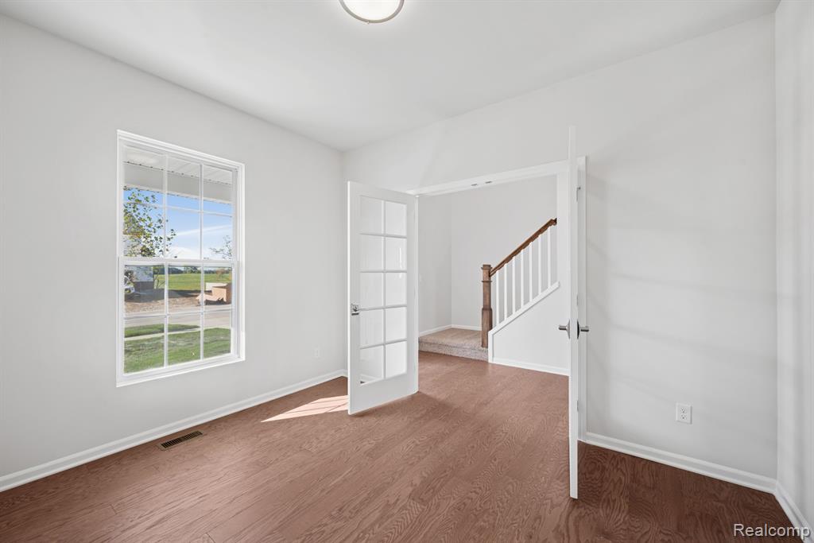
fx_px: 317
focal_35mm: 14
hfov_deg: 104.2
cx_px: 407
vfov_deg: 81.2
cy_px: 272
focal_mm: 14
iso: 80
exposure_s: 1/2.5
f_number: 9
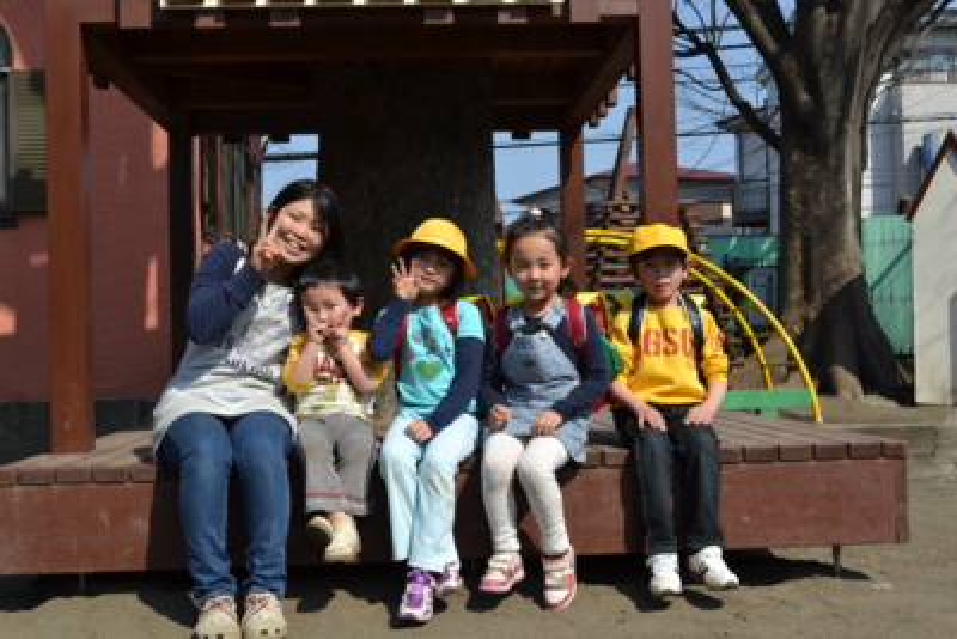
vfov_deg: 28.1
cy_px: 320
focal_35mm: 48
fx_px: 1276
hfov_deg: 41.1
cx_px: 478
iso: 100
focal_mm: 32
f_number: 8
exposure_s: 1/250
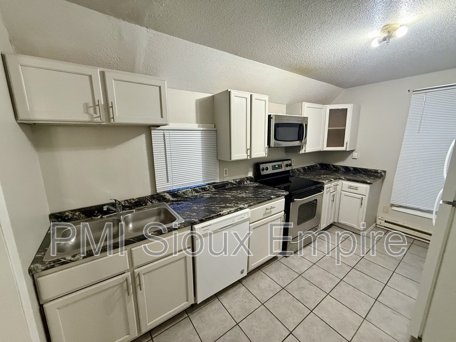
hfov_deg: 102.1
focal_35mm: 14
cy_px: 171
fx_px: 184
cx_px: 228
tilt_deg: -9.4
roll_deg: +0.9
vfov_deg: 85.7
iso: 500
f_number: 2.2
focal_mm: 2.22
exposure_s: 1/60
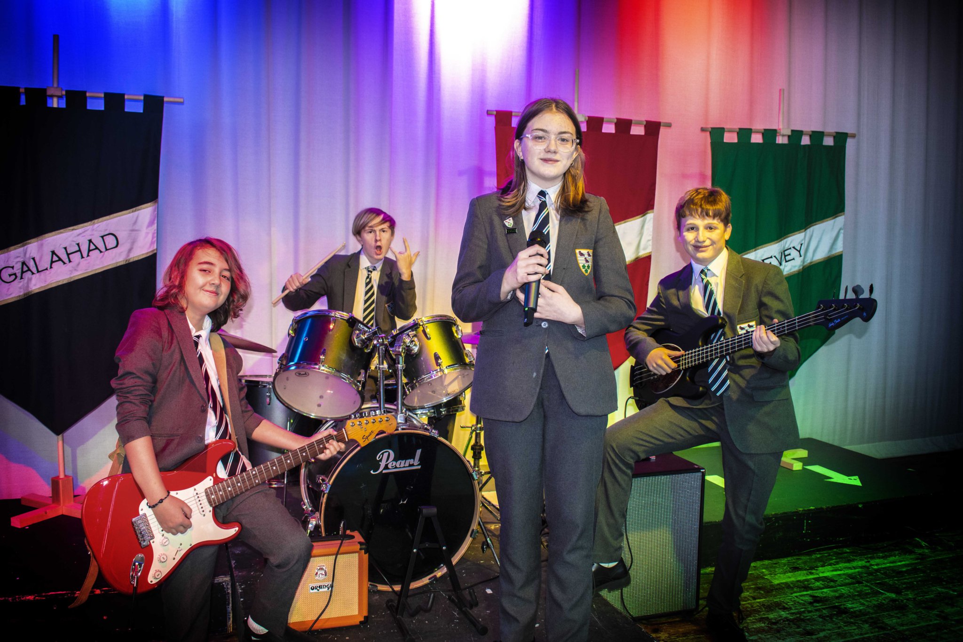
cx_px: 482
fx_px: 842
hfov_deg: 59.5
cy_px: 321
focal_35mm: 32
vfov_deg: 41.7
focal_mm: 21
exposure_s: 1/80
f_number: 4.5
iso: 800
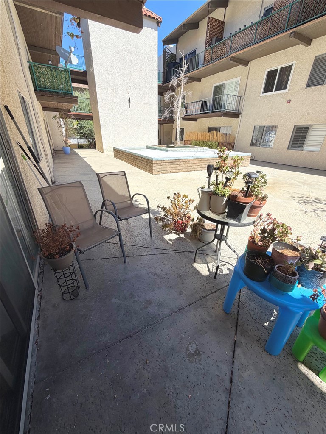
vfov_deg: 102.1
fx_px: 176
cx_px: 163
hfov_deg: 85.7
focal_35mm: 14
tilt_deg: -25.0
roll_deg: -0.9
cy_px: 217
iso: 32
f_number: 2.2
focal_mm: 2.22
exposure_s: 1/770
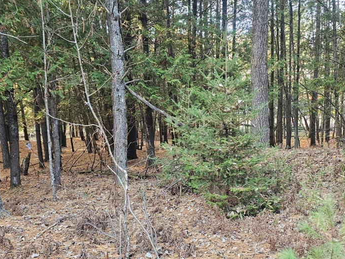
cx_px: 204
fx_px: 339
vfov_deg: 41.7
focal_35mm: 34
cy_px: 148
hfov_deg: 53.6
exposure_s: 1/120
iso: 500
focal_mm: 6.3
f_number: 1.7
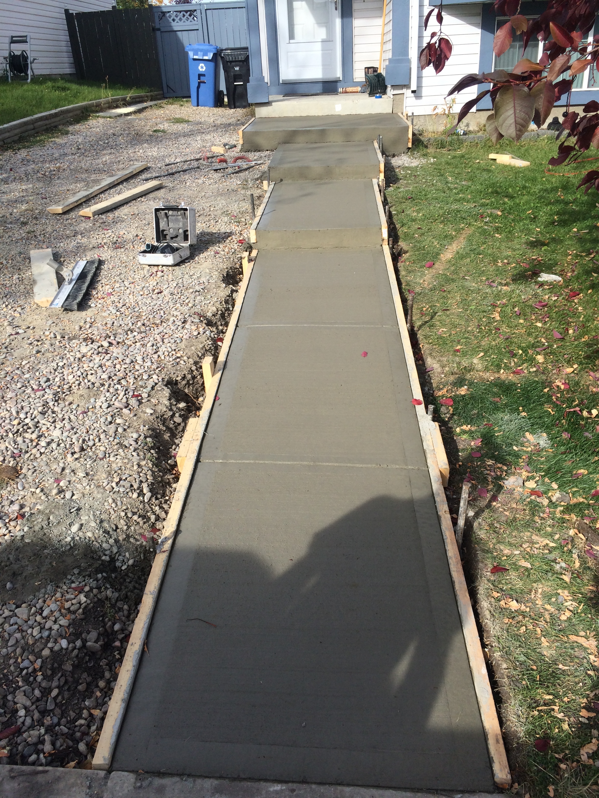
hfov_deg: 46.8
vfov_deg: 60.0
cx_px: 300
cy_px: 399
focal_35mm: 30
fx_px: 692
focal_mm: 4.12
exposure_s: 1/1080
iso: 32
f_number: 2.2
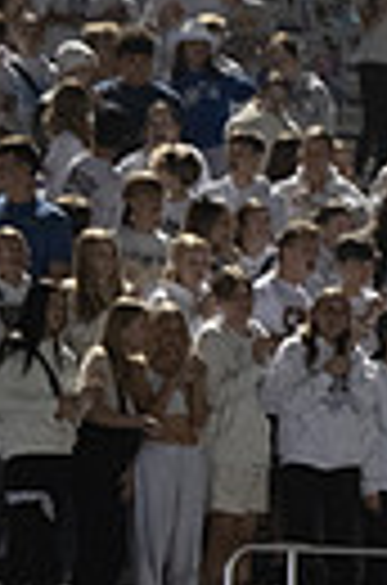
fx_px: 5074
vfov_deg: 6.6
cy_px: 641
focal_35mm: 313
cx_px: 873
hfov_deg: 4.3
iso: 3200
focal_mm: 70
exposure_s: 1/400
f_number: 2.8
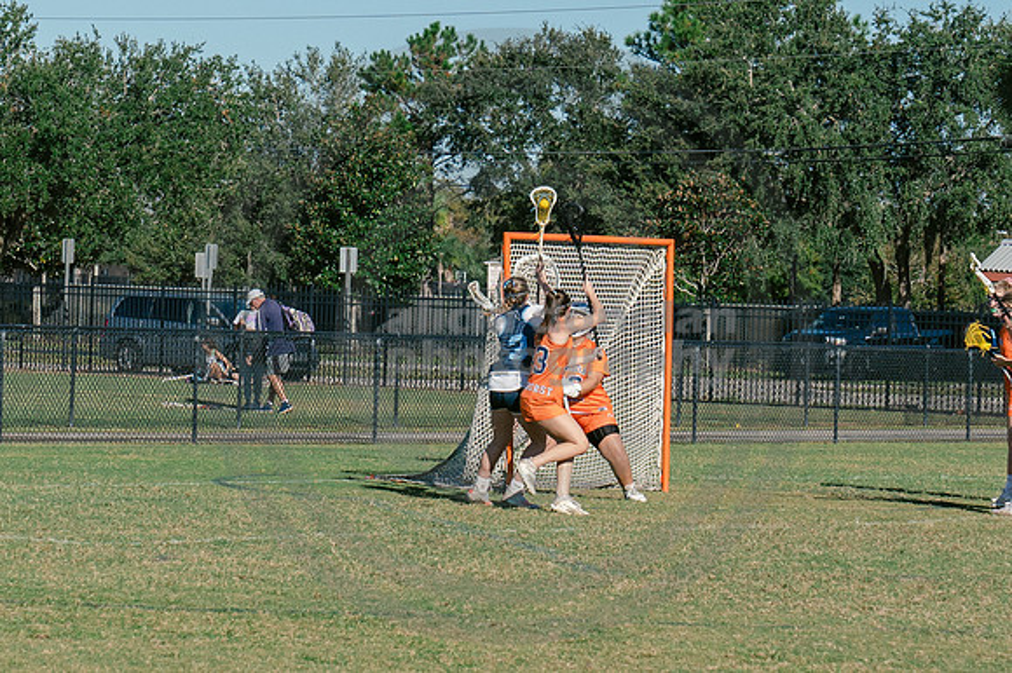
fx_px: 5009
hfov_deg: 11.5
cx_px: 439
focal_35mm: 178
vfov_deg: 7.7
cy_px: 279
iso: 250
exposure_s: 1/1600
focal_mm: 70
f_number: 5.6
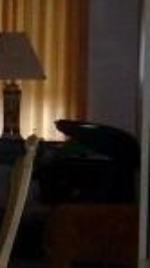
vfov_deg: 8.2
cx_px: -137
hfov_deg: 4.5
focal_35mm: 264
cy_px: 215
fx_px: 1871
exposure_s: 1/45
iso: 100
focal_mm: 5.8
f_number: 2.8
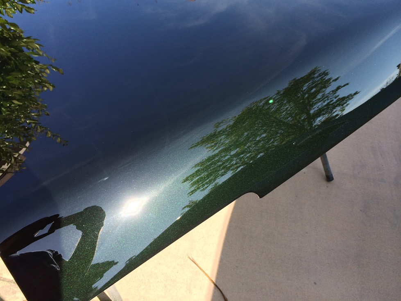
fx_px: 347
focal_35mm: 30
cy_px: 150
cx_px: 200
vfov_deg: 46.8
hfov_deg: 60.0
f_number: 2.2
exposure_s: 1/477
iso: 32
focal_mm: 4.12
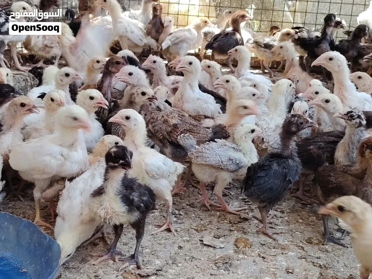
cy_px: 140
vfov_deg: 30.9
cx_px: 186
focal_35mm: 47
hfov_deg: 40.4
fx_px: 505
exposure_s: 1/50
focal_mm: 5.25
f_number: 1.75
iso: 120
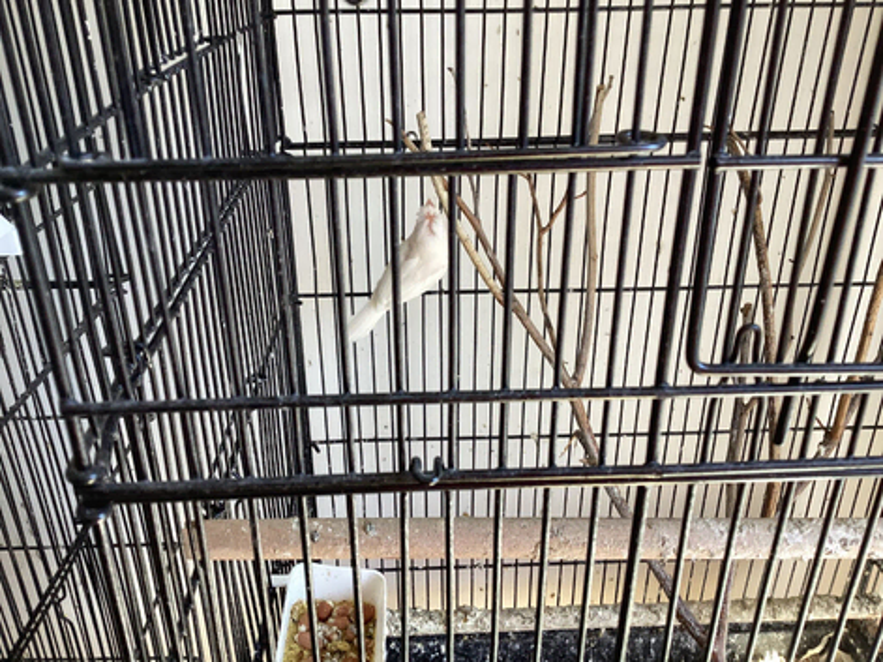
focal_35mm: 31
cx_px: 442
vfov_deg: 45.4
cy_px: 331
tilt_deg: -27.4
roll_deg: +0.6
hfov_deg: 58.4
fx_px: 791
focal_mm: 3.3
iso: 80
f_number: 2.4
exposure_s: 1/60
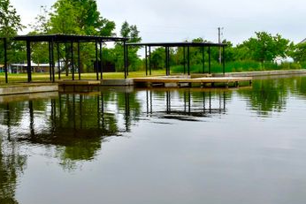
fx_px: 442
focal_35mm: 52
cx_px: 145
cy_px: 99
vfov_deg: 26.0
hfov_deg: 38.2
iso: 100
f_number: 9
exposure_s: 1/200
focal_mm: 24
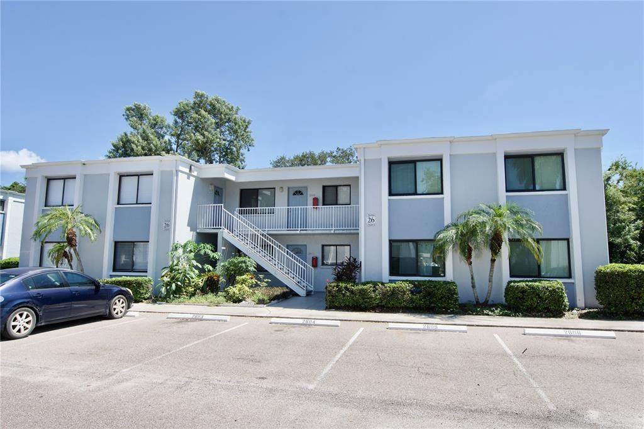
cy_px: 214
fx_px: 402
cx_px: 322
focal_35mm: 22
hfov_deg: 77.3
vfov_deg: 56.1
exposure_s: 1/250
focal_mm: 15
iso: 100
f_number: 8
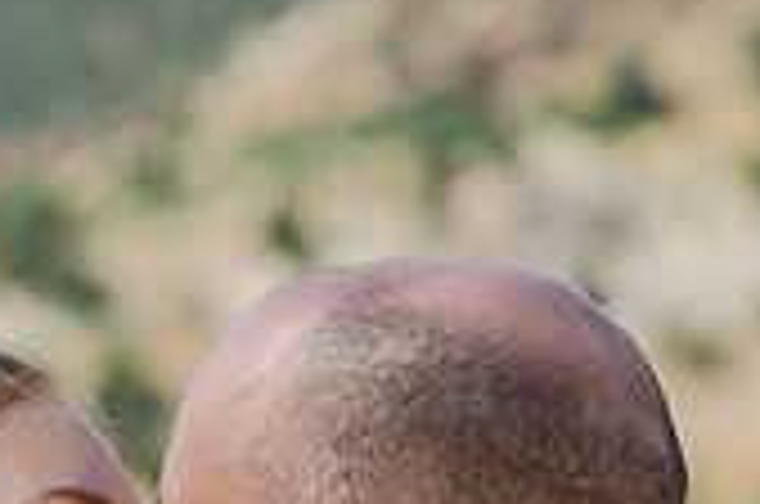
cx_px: -49
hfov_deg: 7.0
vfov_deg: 4.7
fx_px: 6153
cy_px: 765
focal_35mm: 292
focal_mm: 85
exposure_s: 1/500
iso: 100
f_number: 3.5
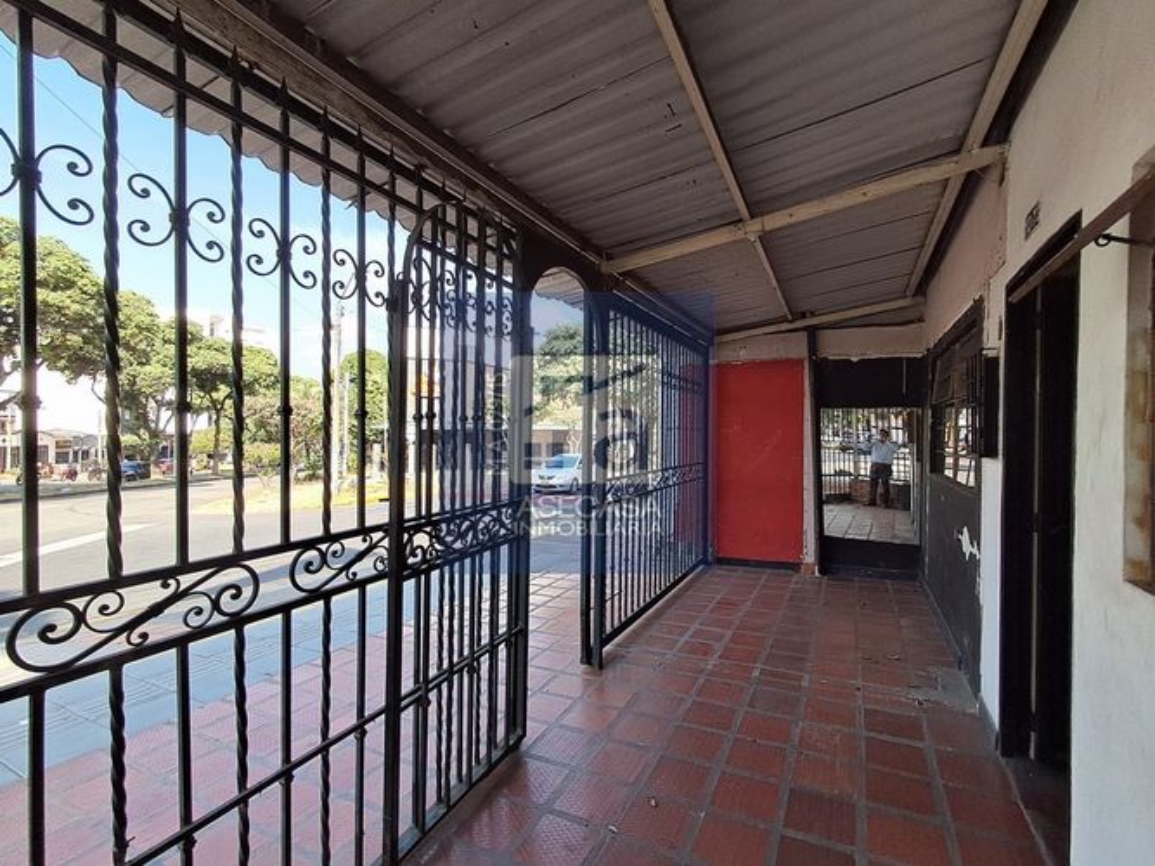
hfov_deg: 94.5
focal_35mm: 16
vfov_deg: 78.1
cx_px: 578
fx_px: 534
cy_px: 433
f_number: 2.2
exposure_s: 1/403
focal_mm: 1.64
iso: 40
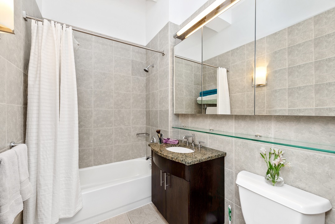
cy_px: 112
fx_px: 140
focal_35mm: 15
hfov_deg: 100.4
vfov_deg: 77.4
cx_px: 168
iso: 100
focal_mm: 15
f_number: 8
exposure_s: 1/13
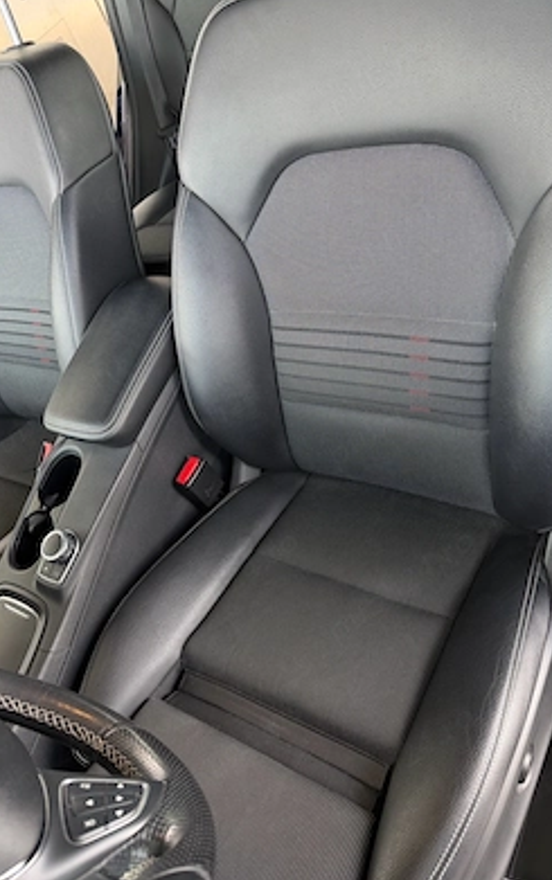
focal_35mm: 26
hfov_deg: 47.7
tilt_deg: -44.7
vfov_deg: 70.4
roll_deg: +29.7
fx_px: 625
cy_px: 439
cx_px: 270
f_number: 1.78
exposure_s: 1/121
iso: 160
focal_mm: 6.76
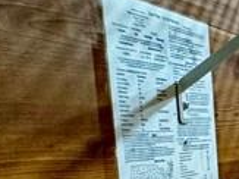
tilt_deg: -6.9
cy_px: 194
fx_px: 607
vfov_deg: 16.3
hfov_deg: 12.6
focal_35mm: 88
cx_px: 664
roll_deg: -0.5
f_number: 2.2
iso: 200
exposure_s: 1/60
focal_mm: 2.22
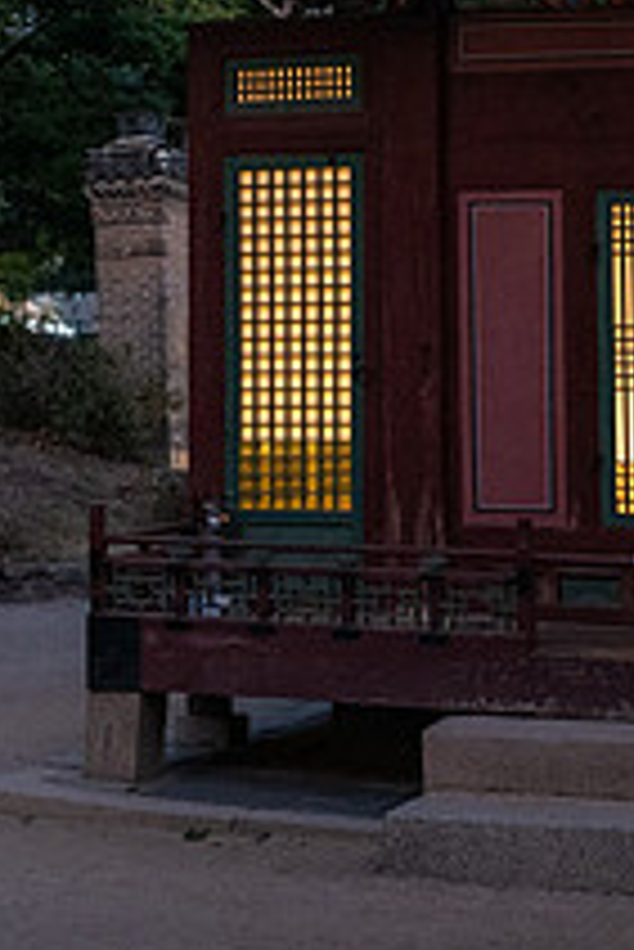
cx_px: 225
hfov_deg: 13.8
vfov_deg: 20.4
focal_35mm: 99
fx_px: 2611
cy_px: 227
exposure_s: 1/80
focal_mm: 36
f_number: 3.5
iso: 2200
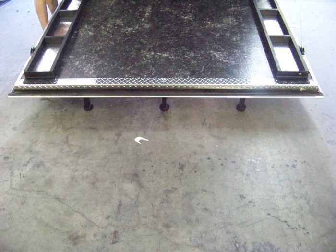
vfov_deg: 39.7
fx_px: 349
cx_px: 168
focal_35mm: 36
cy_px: 126
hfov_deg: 51.4
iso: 1388
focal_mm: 5.85
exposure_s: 1/30
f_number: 2.8
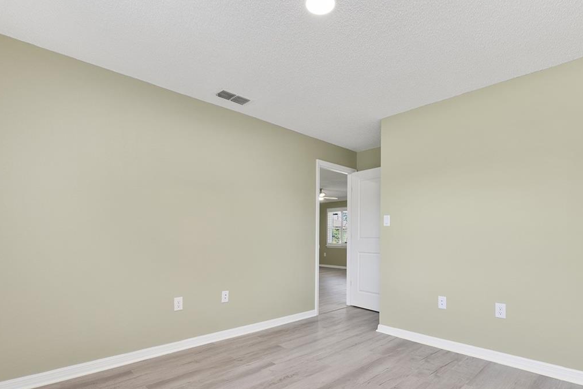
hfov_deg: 86.8
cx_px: 308
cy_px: 238
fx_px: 308
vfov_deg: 63.8
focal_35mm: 19
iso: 125
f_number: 9
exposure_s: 1/2.5
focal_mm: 12
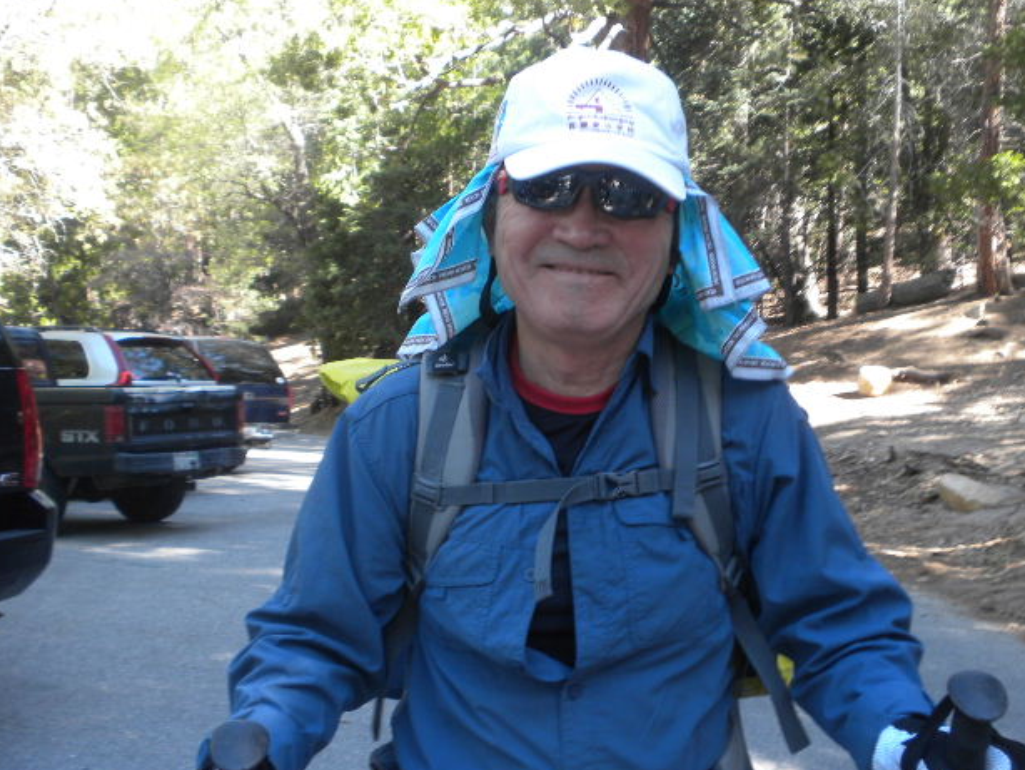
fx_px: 1392
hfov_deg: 40.3
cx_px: 583
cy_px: 428
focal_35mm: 47
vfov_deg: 30.9
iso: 101
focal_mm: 6.6
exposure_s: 1/58.1
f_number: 3.5
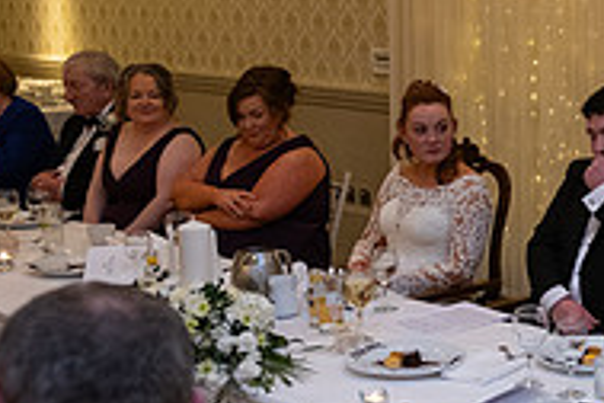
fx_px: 1392
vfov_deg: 16.5
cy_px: 203
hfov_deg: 22.1
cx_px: 780
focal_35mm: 83
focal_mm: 27
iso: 1000
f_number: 3.5
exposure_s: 1/160
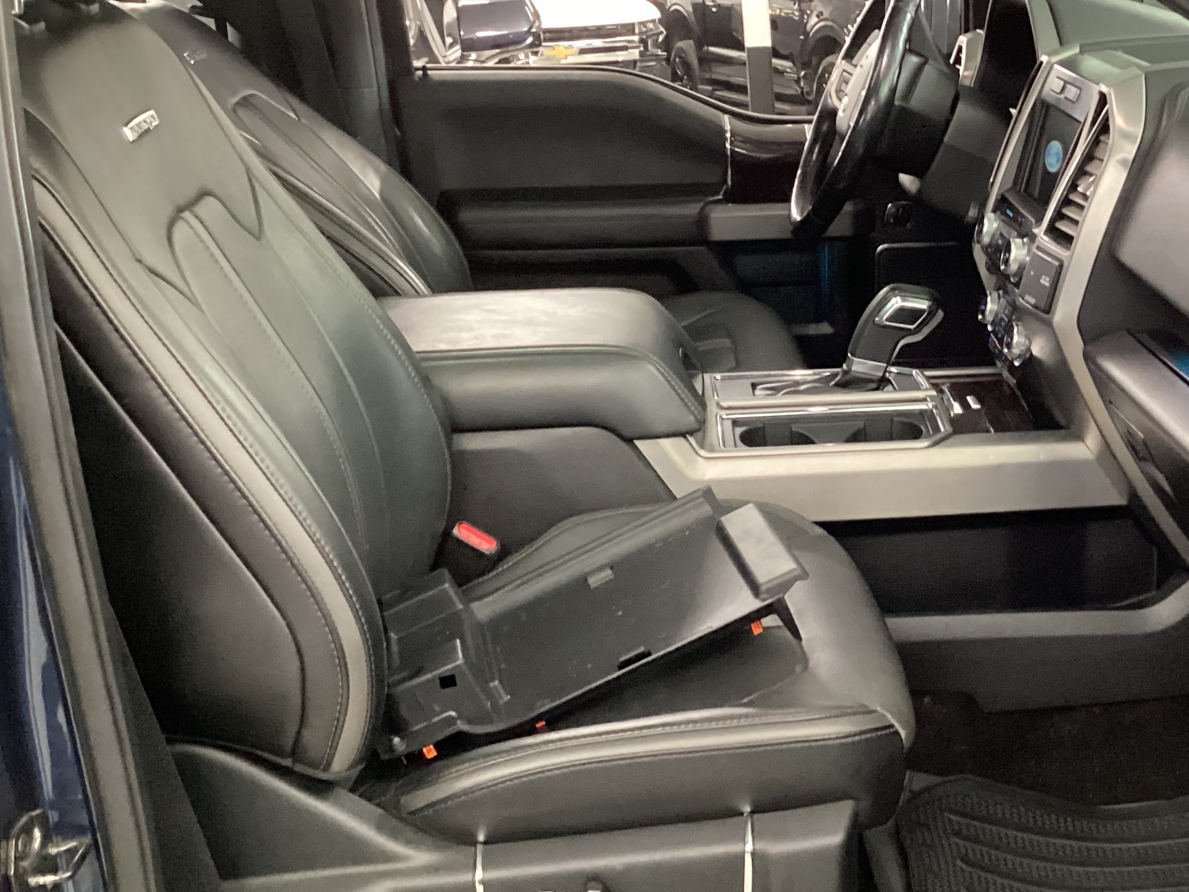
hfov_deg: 35.4
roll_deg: +3.0
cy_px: 420
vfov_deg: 27.5
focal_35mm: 53
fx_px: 1821
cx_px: 886
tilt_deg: -16.6
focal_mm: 3.3
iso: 640
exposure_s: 1/25
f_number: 2.4
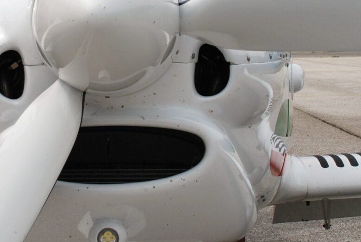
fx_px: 1285
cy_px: 62
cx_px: 112
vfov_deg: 10.7
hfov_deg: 15.9
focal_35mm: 128
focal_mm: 26
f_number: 8
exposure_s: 1/250
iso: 100
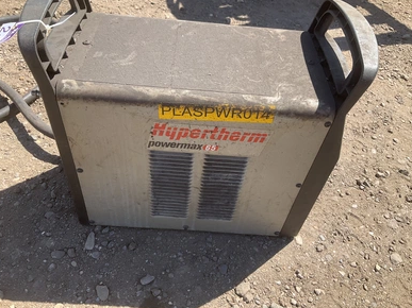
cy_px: 151
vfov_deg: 46.8
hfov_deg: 60.0
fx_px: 357
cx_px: 205
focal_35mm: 30
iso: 25
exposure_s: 1/613
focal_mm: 3
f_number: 1.8
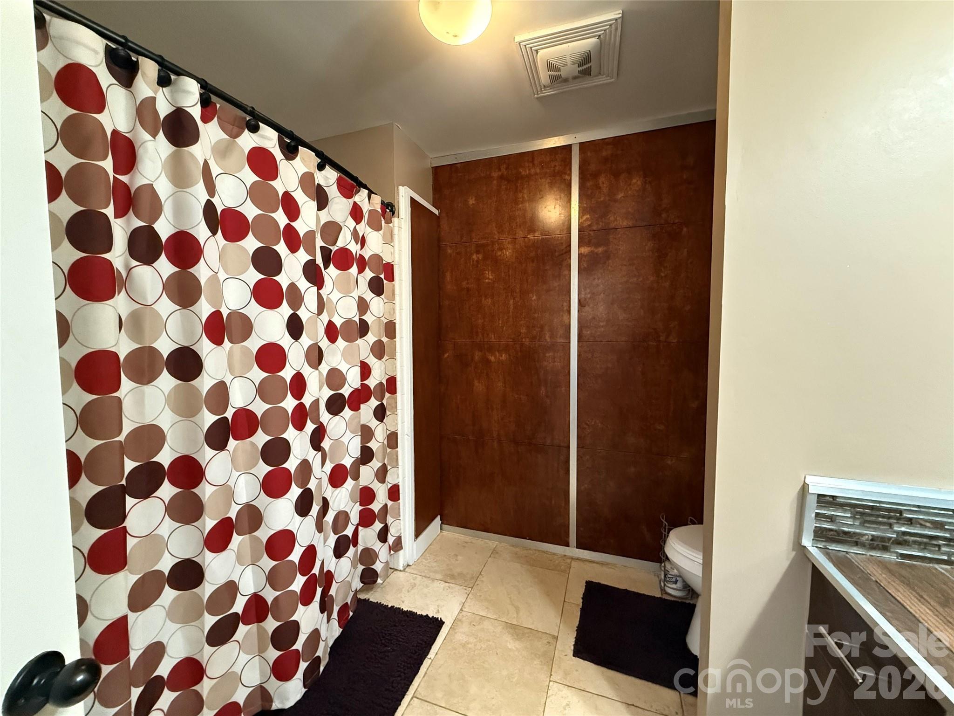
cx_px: 477
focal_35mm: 14
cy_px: 358
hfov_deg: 102.1
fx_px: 386
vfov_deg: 85.7
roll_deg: +0.0
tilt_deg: -3.2
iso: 1000
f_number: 2.2
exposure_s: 1/60
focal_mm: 2.22
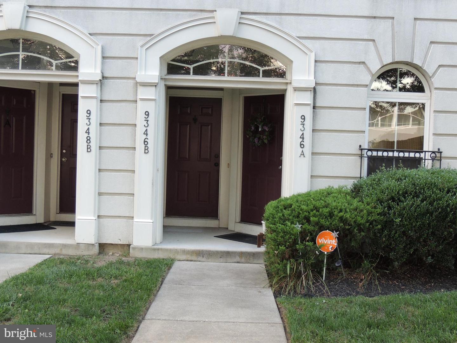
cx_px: 228
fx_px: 568
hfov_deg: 43.9
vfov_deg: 33.6
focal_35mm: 43
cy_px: 172
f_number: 3.4
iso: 250
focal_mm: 7.6
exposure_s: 1/50
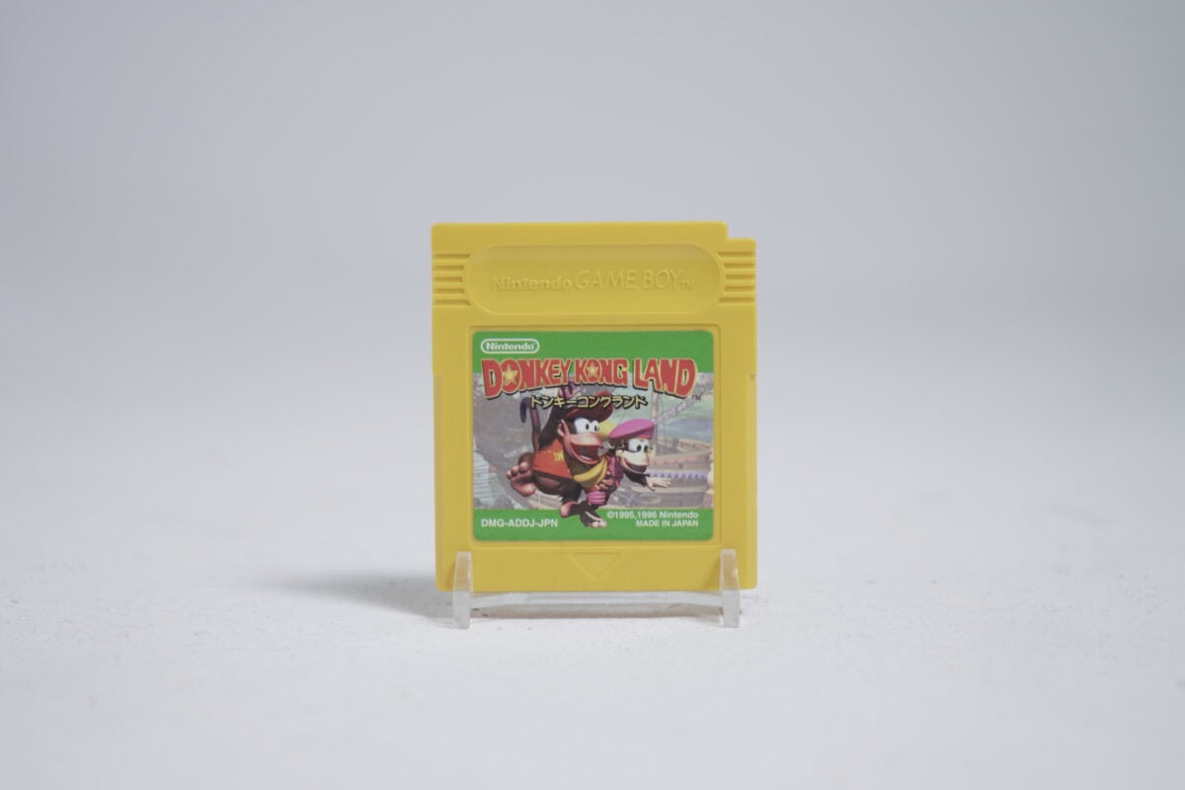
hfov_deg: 28.8
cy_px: 395
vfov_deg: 19.5
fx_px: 2304
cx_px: 592
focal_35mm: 70
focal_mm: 70
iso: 100
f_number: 5.6
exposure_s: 1/6
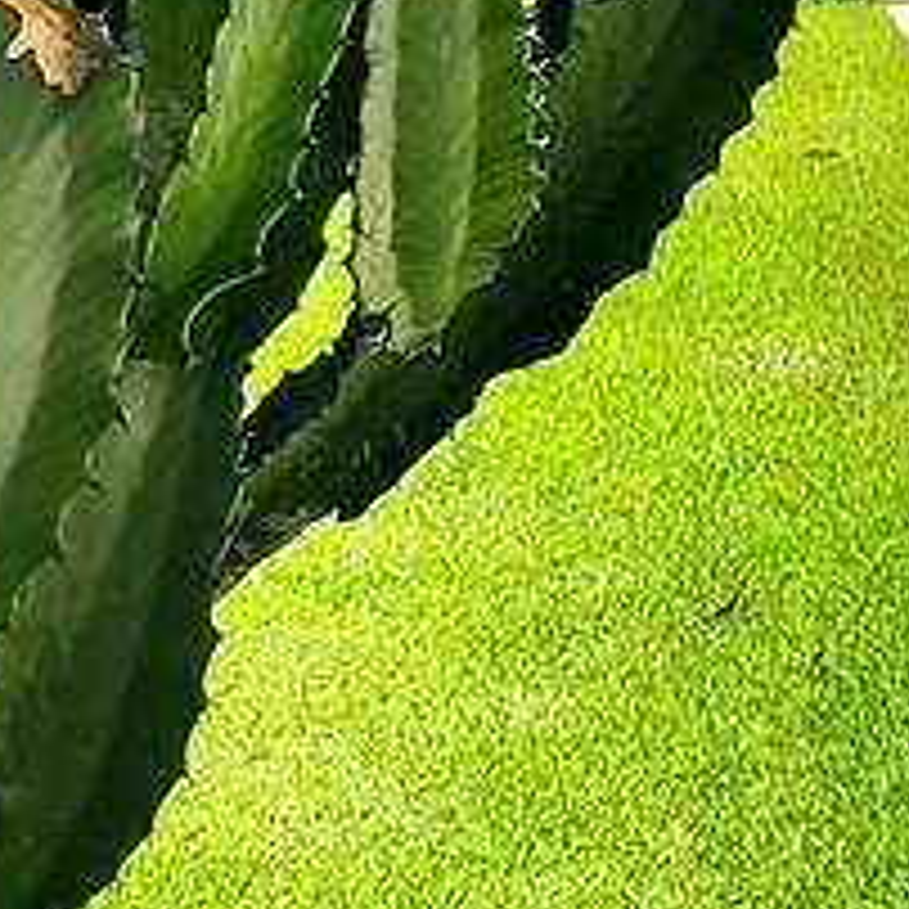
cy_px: -729
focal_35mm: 82
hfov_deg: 19.3
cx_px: 1228
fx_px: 2436
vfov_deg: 17.3
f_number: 2.2
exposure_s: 1/2000
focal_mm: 2.2
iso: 50
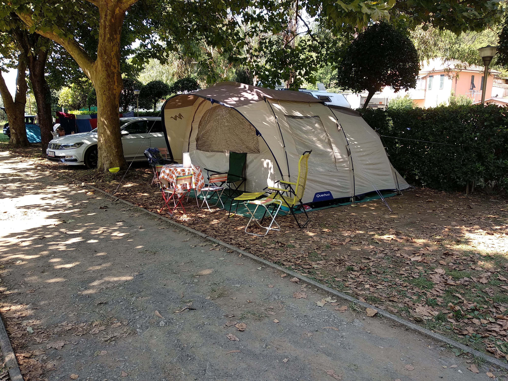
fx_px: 382
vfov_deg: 53.1
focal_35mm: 26
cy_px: 190
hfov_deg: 67.3
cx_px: 254
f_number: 2.2
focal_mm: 3.81
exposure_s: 1/110
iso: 125
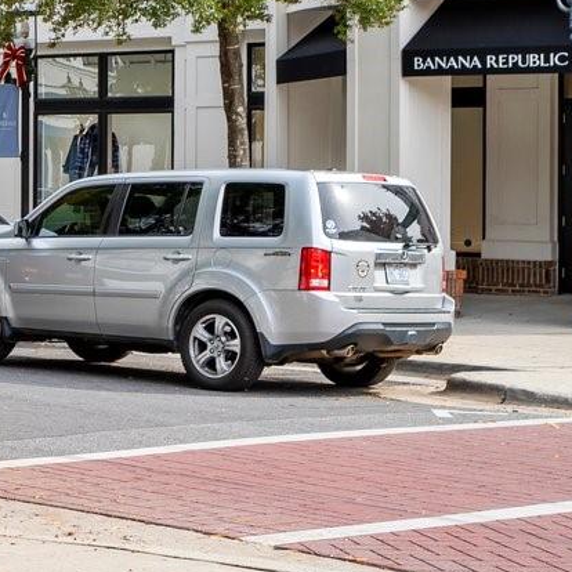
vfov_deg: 17.0
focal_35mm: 101
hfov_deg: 15.0
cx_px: -455
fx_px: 1888
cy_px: 63
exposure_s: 1/100
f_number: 7.1
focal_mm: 24
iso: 100
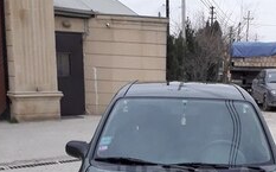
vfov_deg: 20.4
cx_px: 188
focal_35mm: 61
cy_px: 179
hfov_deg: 33.2
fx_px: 458
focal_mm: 3.6
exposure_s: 1/50
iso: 160
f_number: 1.9
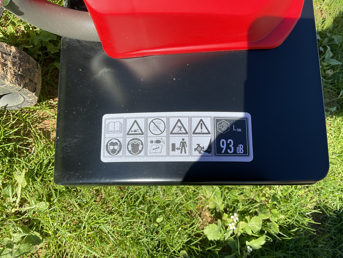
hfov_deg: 61.7
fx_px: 287
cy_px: 129
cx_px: 172
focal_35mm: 29
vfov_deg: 48.2
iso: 16
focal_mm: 3
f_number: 1.8
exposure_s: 1/883
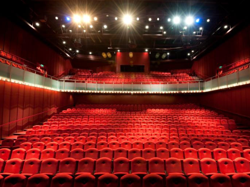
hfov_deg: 87.6
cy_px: 96
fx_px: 130
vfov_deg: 71.6
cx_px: 134
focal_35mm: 18
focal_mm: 16
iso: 200
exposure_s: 1.5
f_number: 9.5
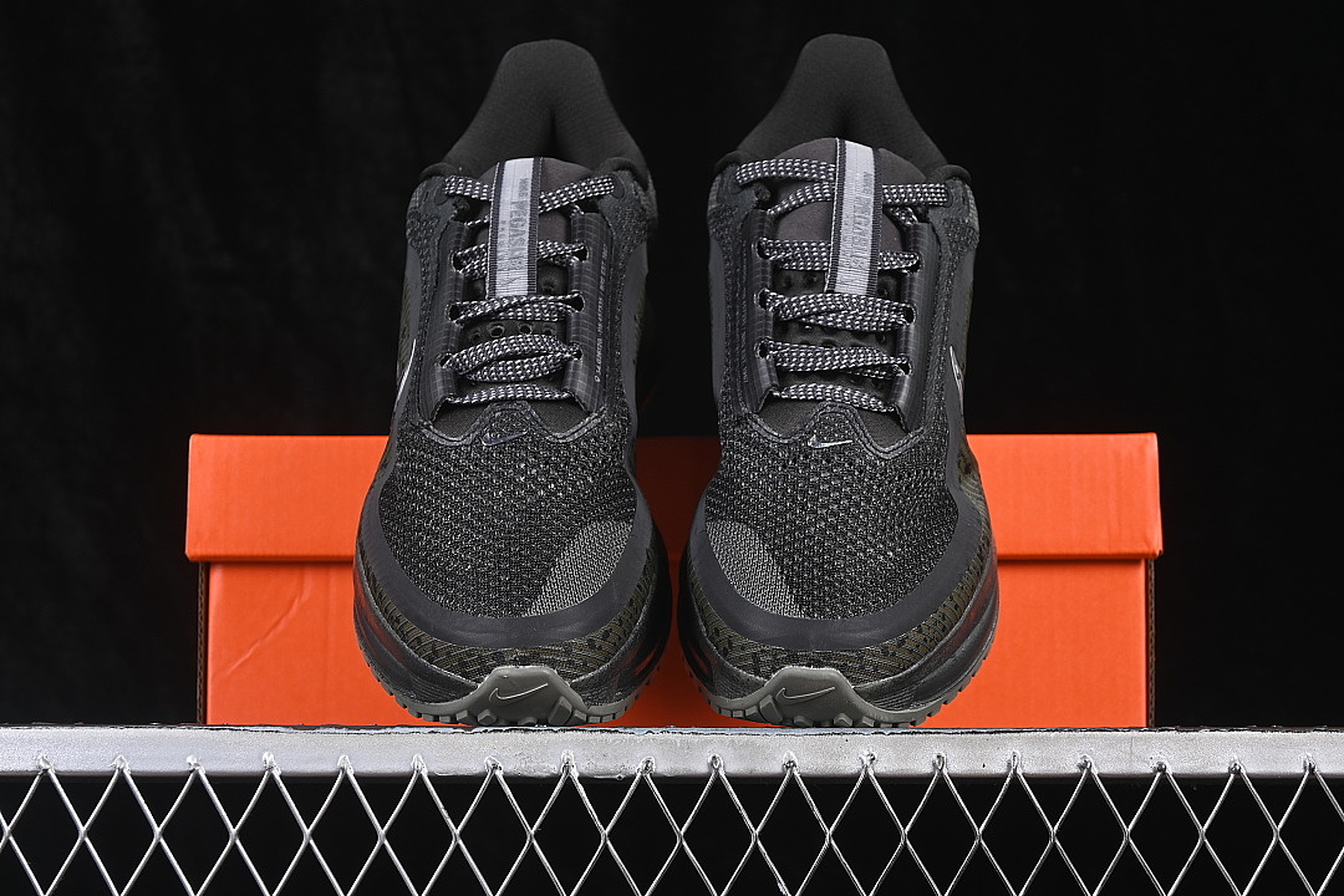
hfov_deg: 27.0
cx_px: 672
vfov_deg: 18.2
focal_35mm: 75
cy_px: 448
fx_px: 2800
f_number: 6.3
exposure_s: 1/60
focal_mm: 50
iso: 160
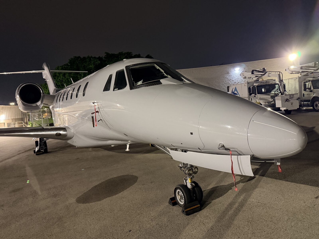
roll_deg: +5.9
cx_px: 160
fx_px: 221
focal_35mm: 24
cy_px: 120
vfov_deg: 56.8
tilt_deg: -3.8
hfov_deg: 71.6
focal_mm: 6.76
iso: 800
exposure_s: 1/30
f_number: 1.78
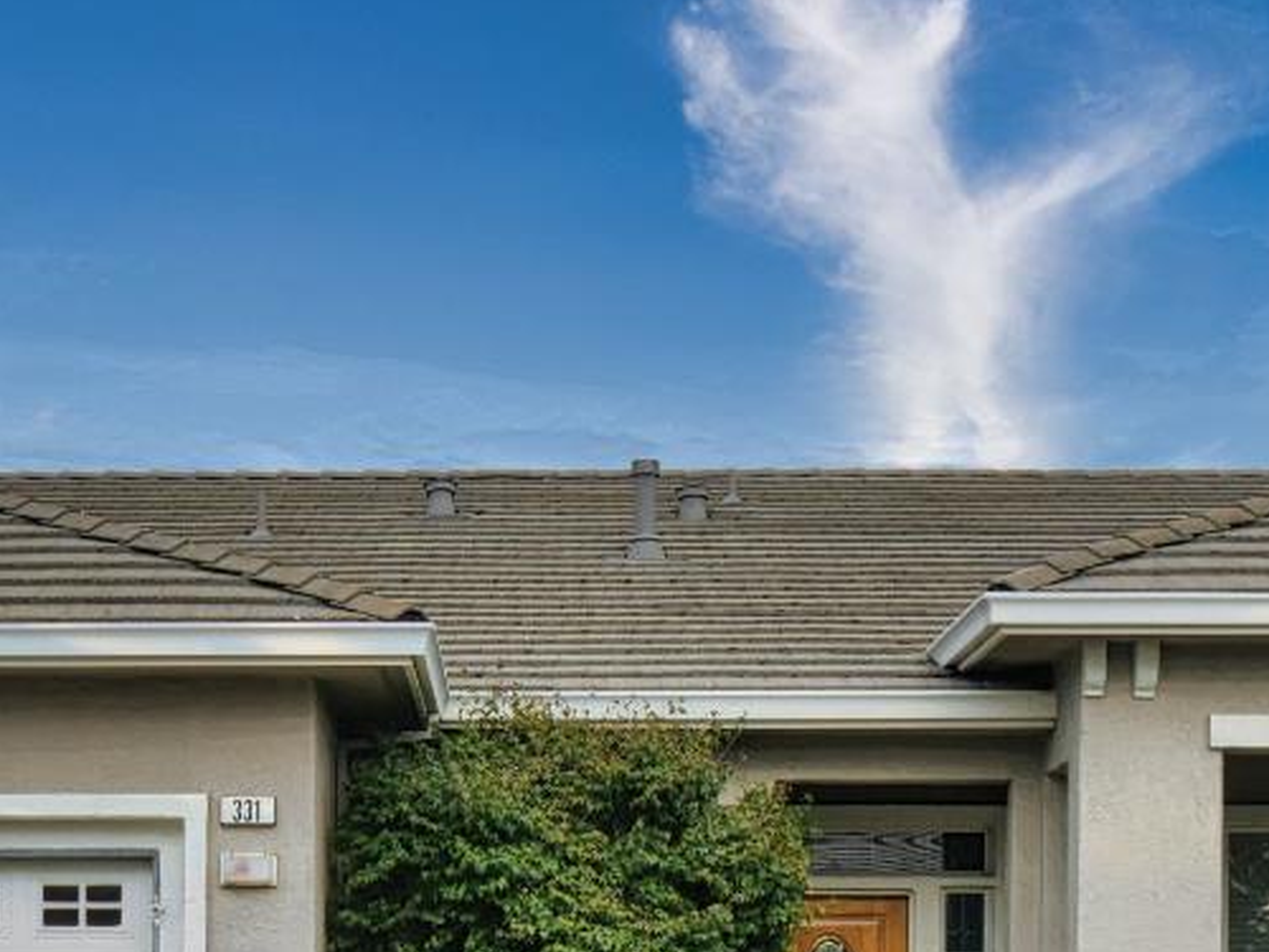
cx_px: 515
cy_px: 1174
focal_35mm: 84
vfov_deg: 16.7
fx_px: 3079
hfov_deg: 23.3
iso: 160
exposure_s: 1/250
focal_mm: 14
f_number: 8
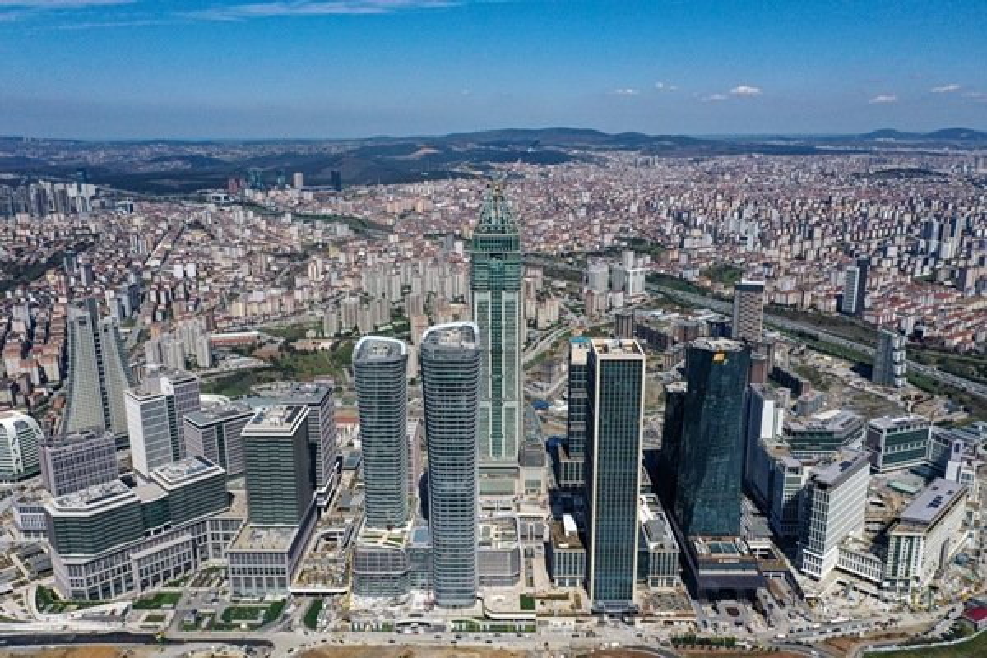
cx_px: 494
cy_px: 329
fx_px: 768
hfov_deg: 65.5
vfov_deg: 46.4
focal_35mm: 28
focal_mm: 10.26
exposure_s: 1/2500
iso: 400
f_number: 6.3
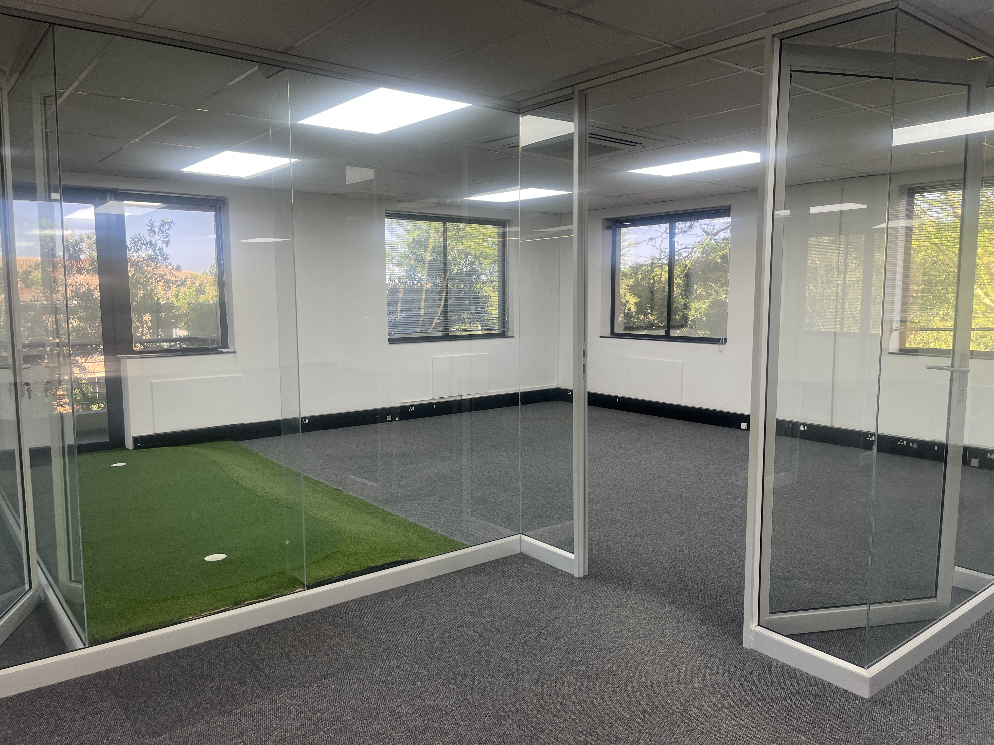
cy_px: 372
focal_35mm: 26
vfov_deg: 53.1
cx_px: 497
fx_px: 747
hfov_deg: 67.3
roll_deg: -0.8
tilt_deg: -8.0
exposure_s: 1/100
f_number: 1.6
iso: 64
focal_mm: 5.1
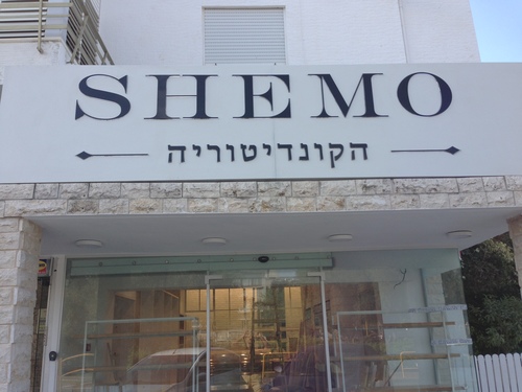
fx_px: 498
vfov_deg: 42.9
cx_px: 261
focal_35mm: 33
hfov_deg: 55.4
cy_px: 196
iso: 50
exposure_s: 1/511
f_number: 2.4
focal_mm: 4.13
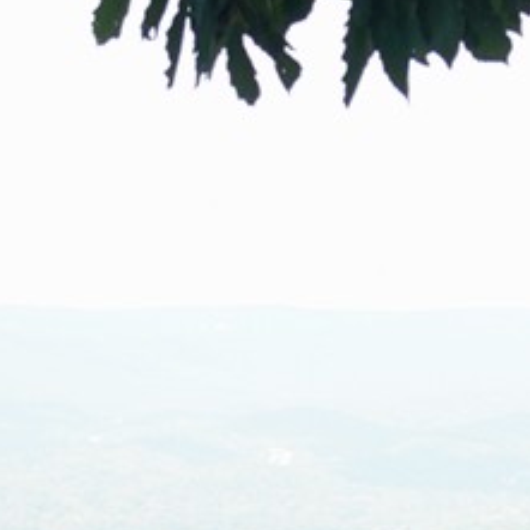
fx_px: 6132
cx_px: 353
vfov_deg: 4.9
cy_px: 1089
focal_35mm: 354
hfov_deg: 4.9
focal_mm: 46
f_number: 6.3
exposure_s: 1/200
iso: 200
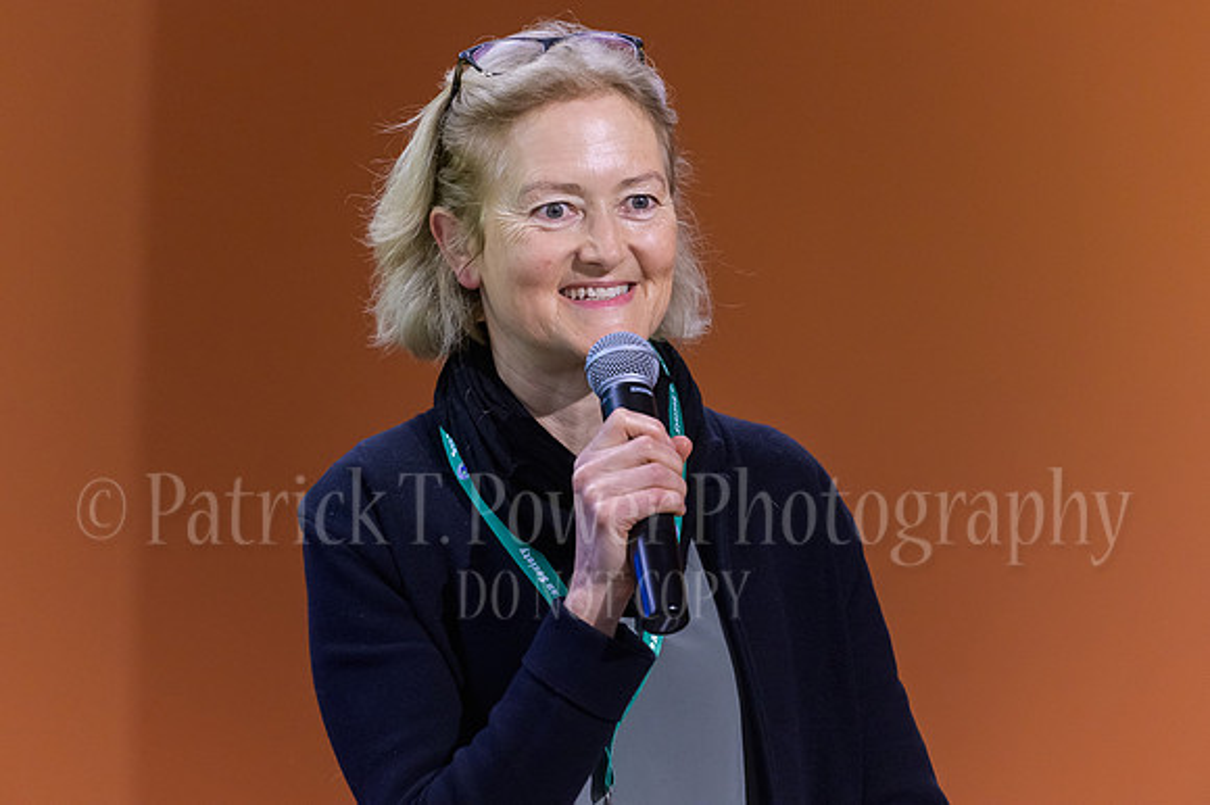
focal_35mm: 302
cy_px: 371
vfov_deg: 4.6
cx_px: 605
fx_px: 10134
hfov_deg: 6.8
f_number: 4
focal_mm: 280
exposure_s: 1/320
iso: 4000
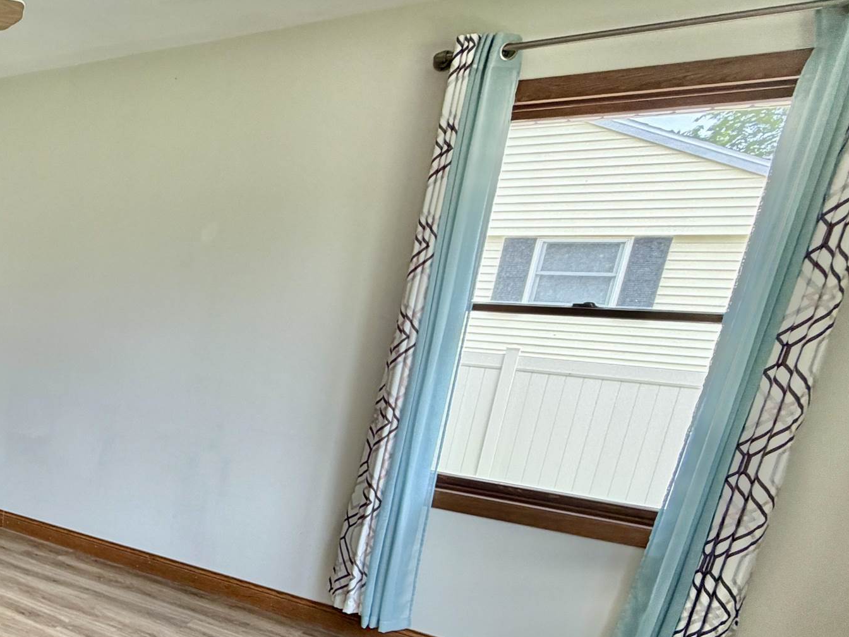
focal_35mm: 32
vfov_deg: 42.5
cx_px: -83
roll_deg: -1.6
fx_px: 785
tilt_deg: -16.3
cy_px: 495
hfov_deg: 43.9
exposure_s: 1/121
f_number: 2.2
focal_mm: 2.22
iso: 100
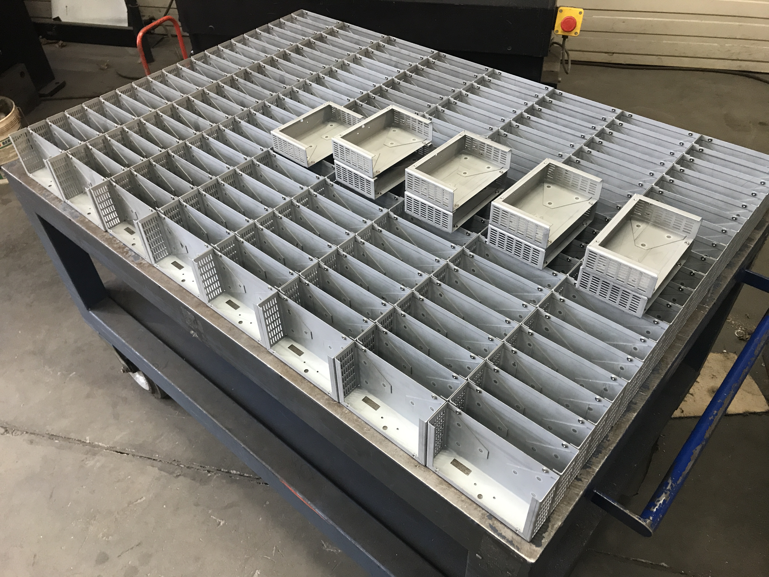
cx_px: 384
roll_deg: +3.2
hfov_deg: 63.4
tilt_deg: -44.4
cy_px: 288
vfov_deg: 49.7
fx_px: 622
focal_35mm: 28
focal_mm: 3.99
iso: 64
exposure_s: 1/17
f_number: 1.8
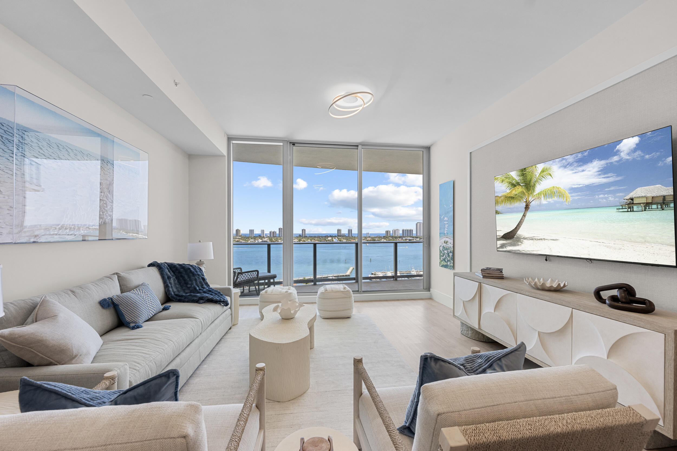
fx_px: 263
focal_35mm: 14
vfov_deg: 81.2
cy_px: 226
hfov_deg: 104.3
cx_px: 338
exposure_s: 1/60
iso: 500
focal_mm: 14
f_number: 8
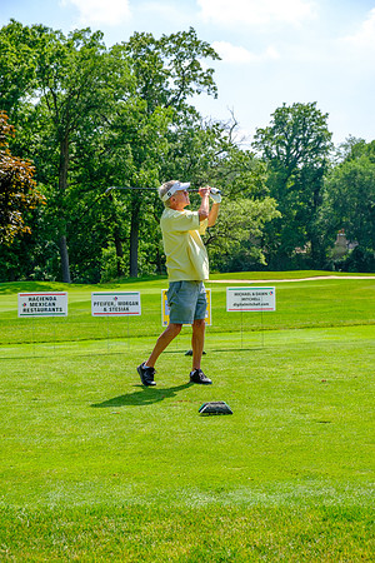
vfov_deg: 31.4
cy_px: 282
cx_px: 188
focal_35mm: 64
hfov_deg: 21.2
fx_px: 1000
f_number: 6.4
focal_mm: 42.5
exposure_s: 1/320
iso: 200
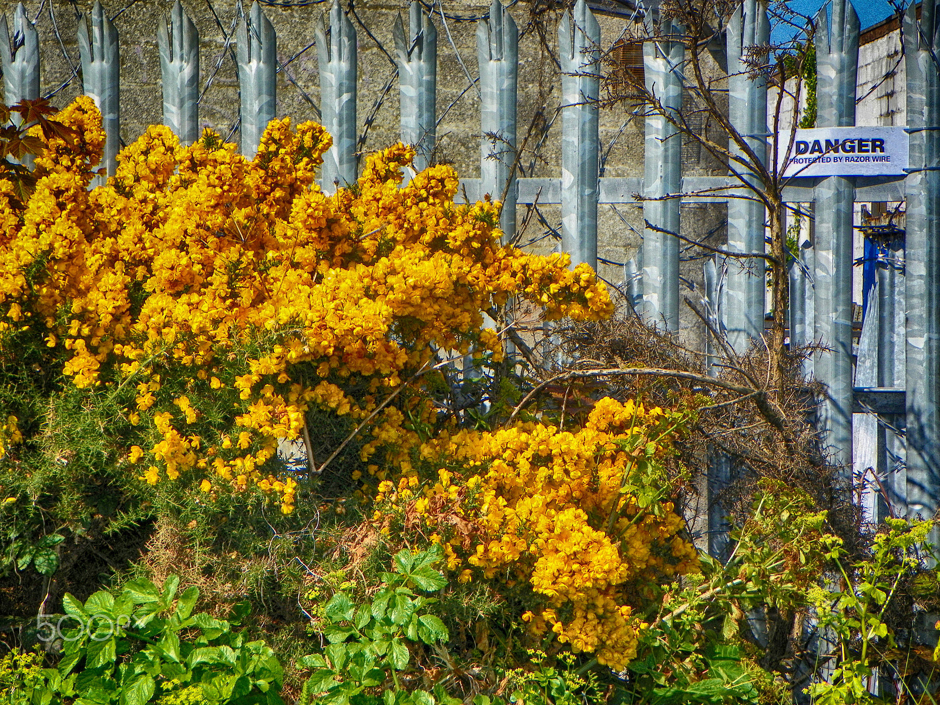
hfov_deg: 24.4
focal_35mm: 80
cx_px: 470
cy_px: 352
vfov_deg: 18.4
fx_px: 2172
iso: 64
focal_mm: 14.2
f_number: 5
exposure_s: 1/500
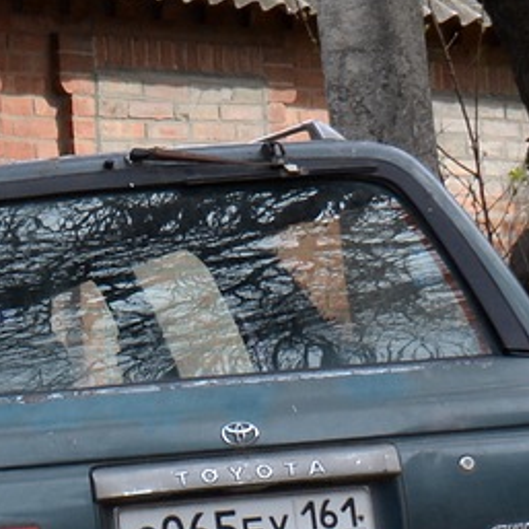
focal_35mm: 193
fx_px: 3337
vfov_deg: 9.1
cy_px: 395
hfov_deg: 8.1
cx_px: -874
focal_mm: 26
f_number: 7.1
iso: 200
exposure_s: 1/200
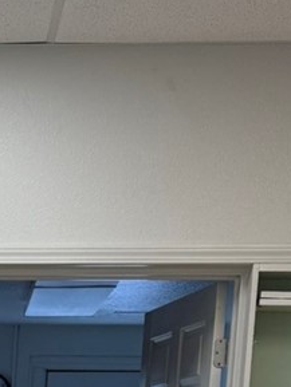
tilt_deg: -10.2
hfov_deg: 10.5
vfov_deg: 13.1
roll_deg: -1.0
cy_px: 743
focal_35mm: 133
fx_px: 1490
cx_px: -228
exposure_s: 1/232
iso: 100
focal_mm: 6.76
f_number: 1.78
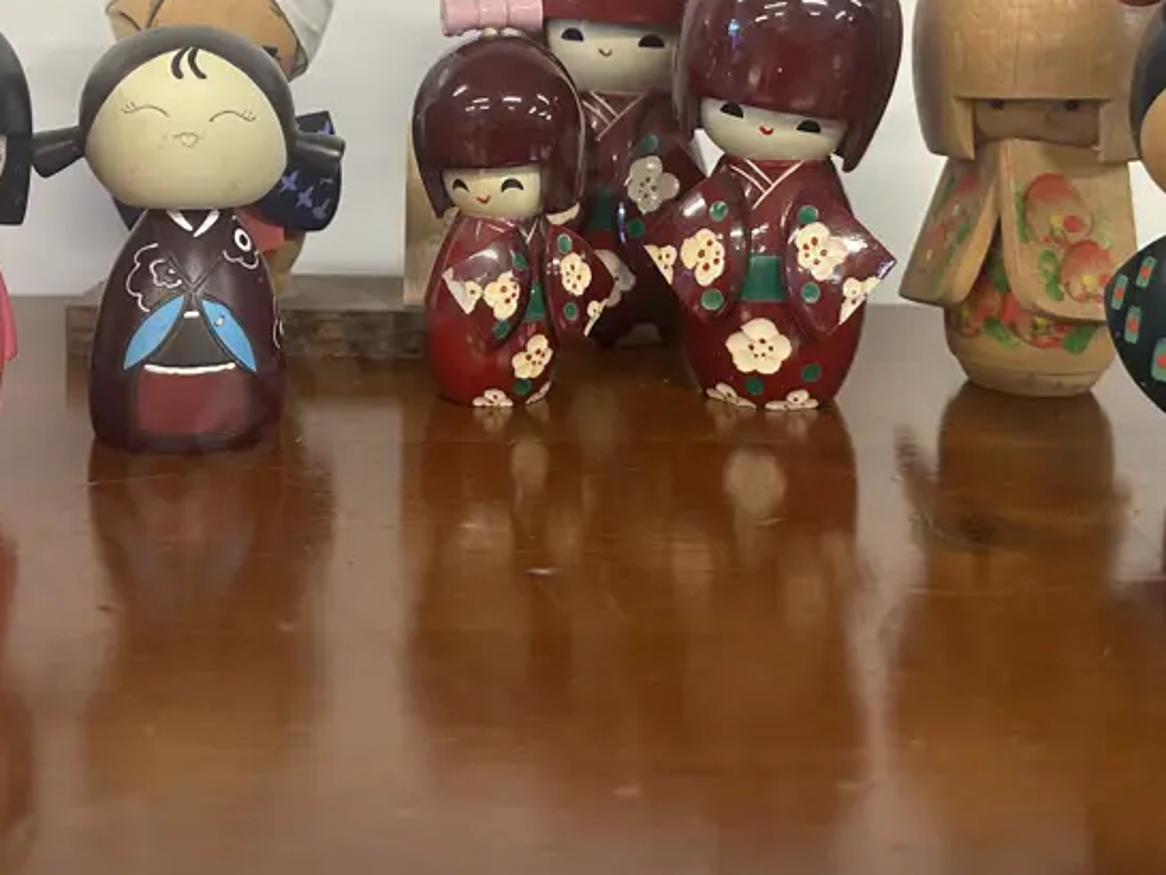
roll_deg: -1.7
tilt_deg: -6.6
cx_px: 577
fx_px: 1516
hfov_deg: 42.1
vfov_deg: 31.4
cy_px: 173
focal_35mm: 45
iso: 200
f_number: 1.78
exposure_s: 1/100
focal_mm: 6.86
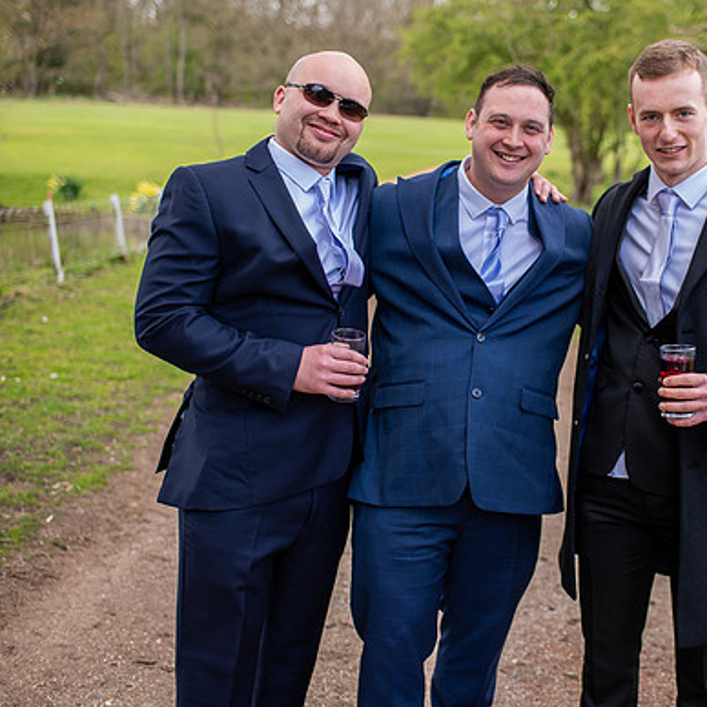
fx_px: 1155
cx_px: 501
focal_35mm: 50
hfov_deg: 33.6
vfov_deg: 34.0
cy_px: 320
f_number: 2.2
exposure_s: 1/320
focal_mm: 35
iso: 100
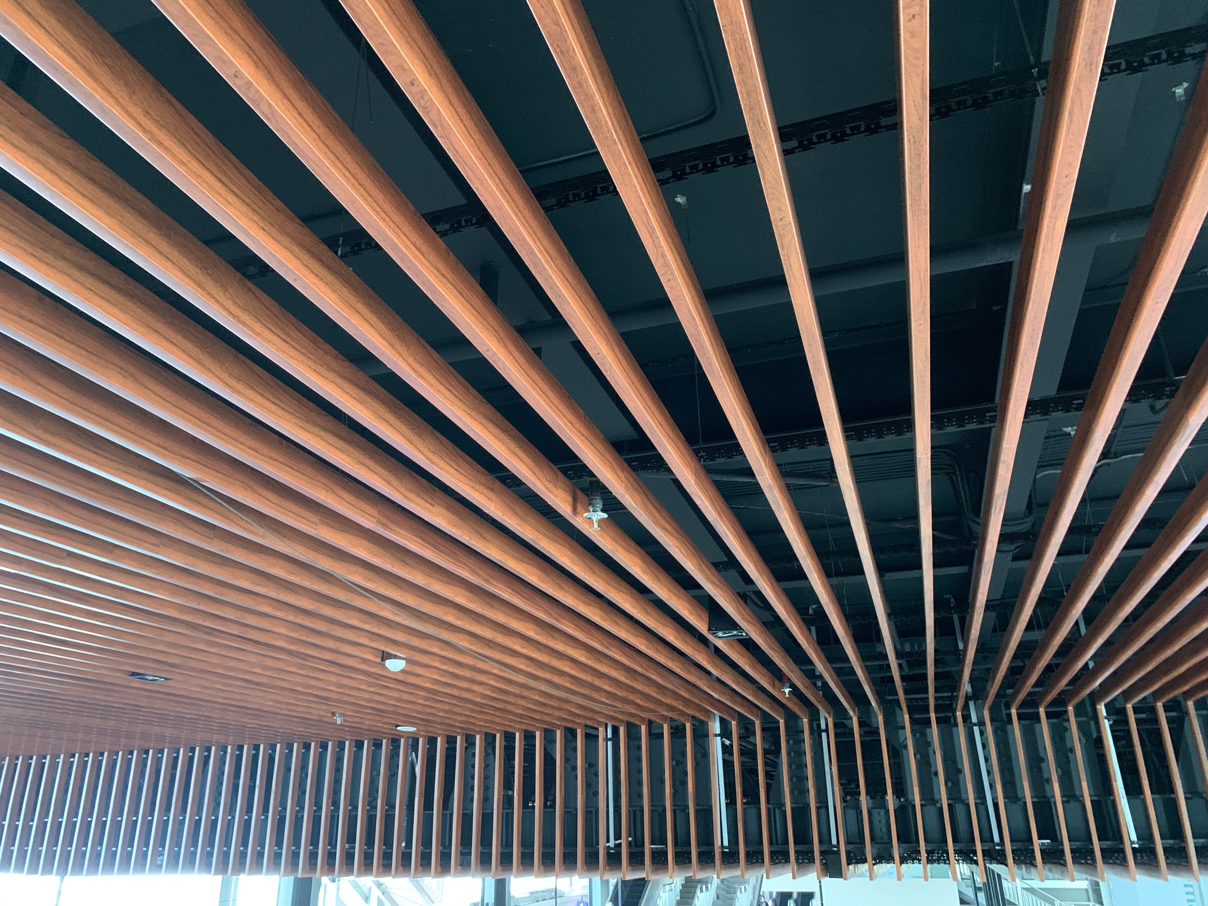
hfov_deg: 67.3
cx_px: 604
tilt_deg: +21.7
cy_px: 453
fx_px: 907
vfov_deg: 53.1
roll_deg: +0.5
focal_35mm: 26
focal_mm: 4.2
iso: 640
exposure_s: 1/30
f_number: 1.8
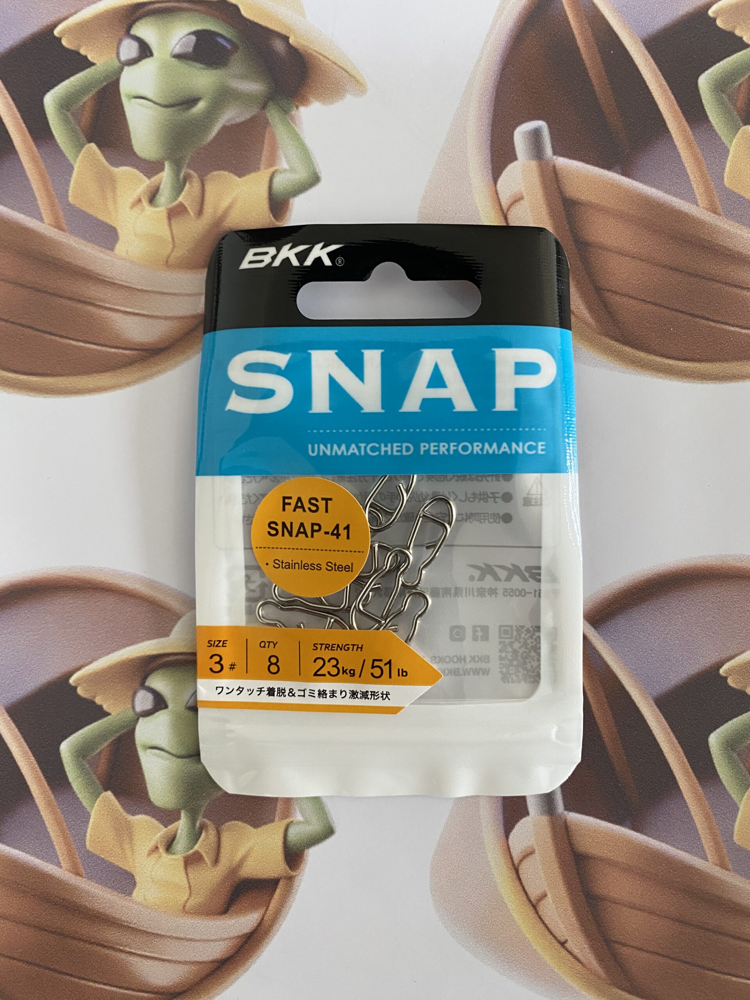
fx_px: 751
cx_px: 375
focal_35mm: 26
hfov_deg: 53.1
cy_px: 500
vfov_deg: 67.3
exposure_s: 1/60
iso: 125
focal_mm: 4.25
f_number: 1.8
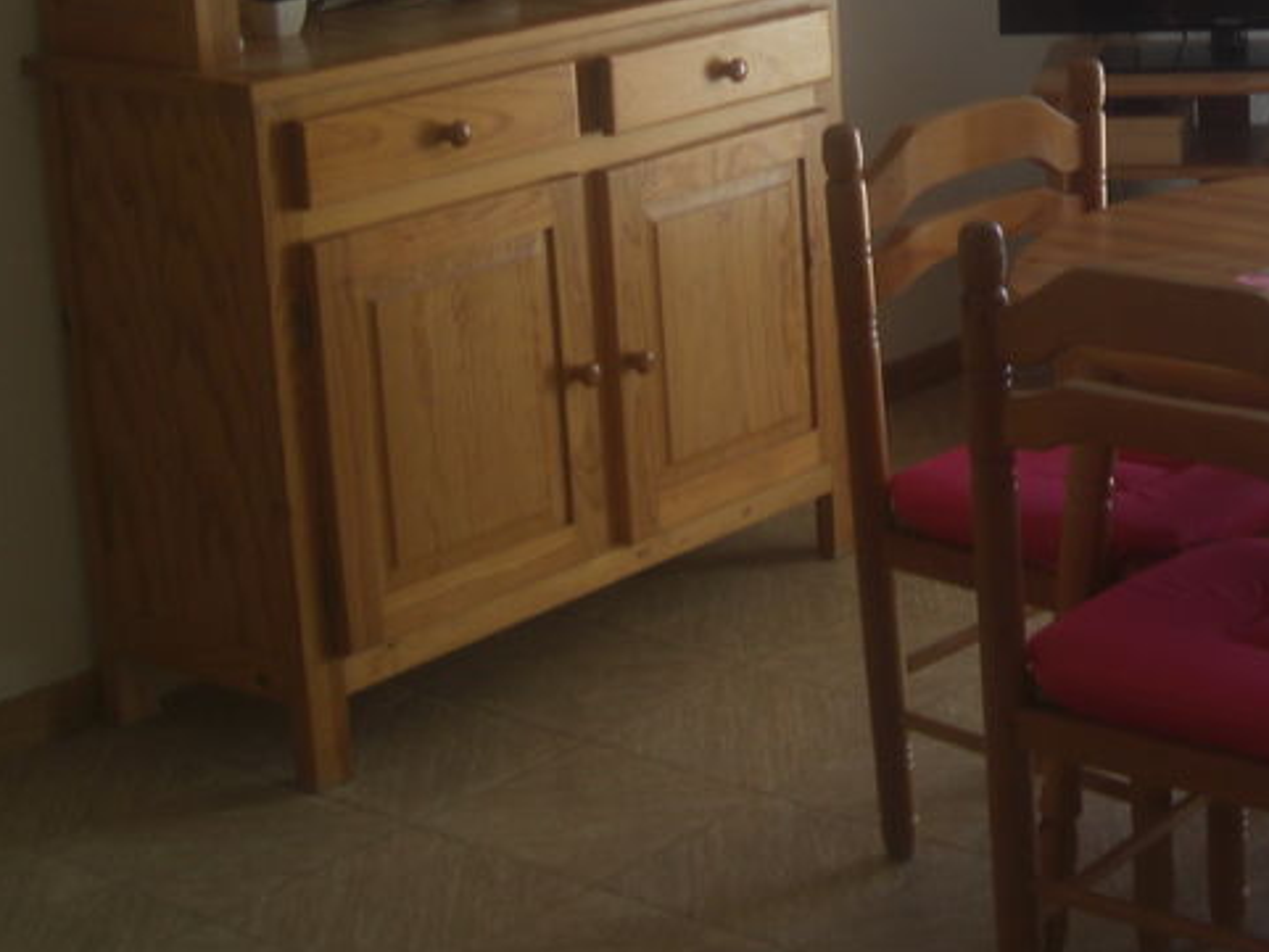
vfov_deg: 18.4
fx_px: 2897
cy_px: 134
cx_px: 1222
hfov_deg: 23.8
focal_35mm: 79
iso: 100
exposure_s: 1/60
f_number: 2.8
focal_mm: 7.9
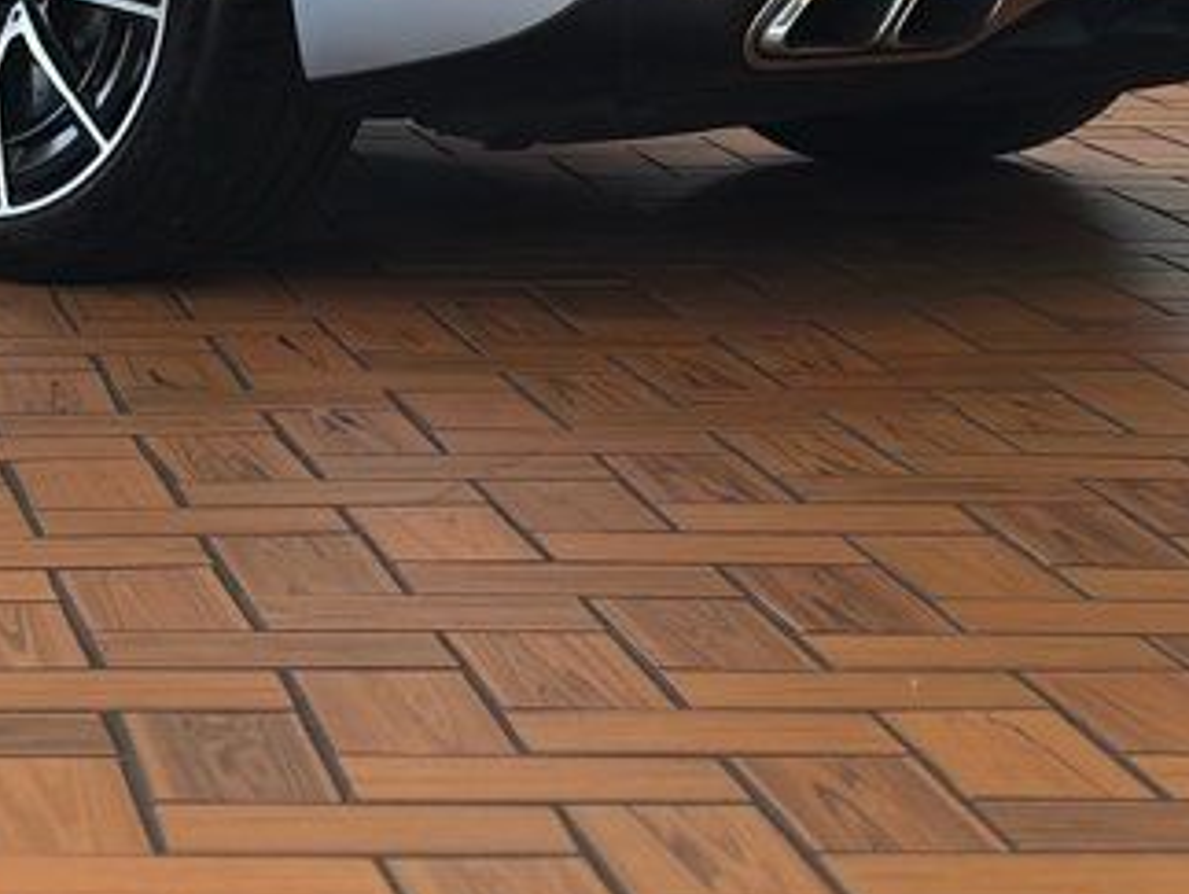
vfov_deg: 9.5
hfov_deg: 12.8
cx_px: -40
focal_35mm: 152
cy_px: -408
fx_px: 5227
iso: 80
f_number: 1.78
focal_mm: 6.86
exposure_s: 1/619
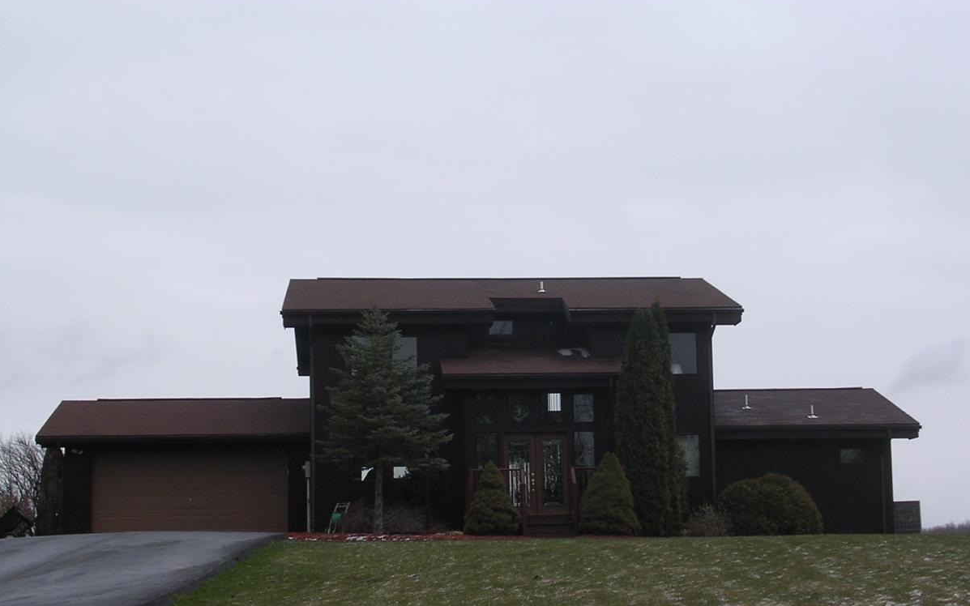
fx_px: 1798
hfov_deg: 30.2
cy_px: 380
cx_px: 491
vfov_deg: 19.1
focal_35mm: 68
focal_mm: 9.1
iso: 100
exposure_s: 1/763
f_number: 3.4
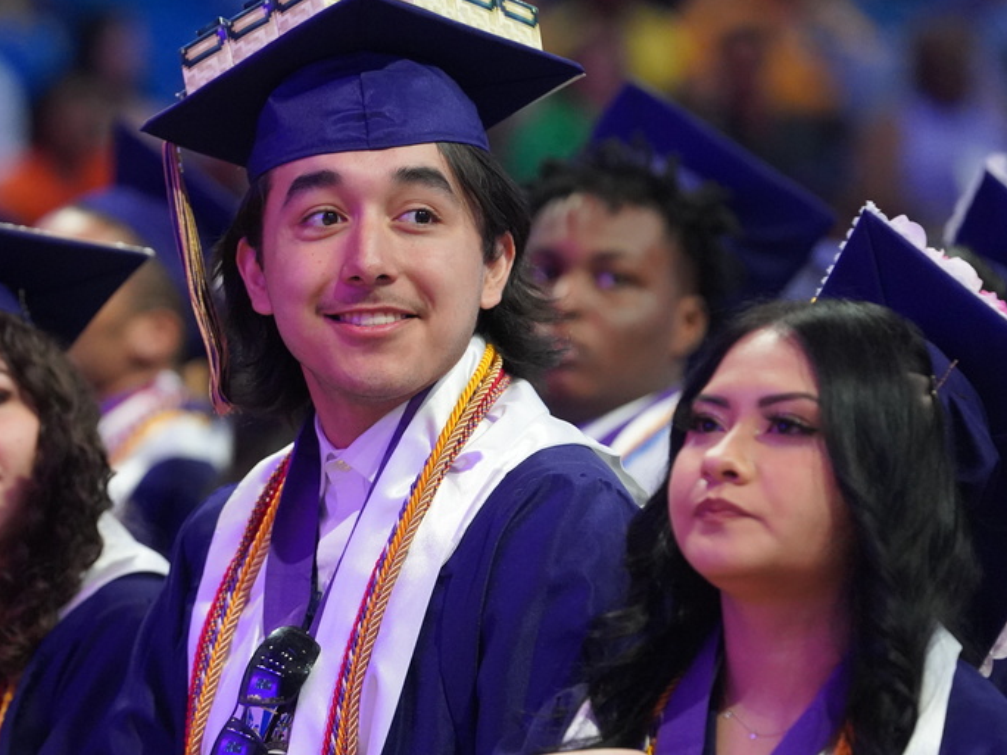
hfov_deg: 6.9
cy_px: 375
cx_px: 256
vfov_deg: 5.2
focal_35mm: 285
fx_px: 8291
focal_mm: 198
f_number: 4
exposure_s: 1/200
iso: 8000
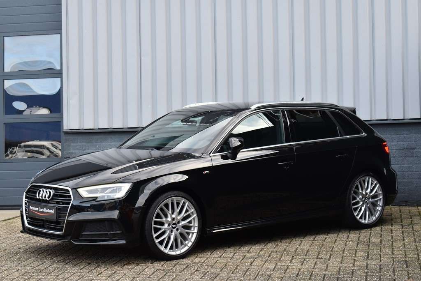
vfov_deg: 18.2
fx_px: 878
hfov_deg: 27.0
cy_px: 140
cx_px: 210
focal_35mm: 75
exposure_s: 1/160
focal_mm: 50
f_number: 6.3
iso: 400
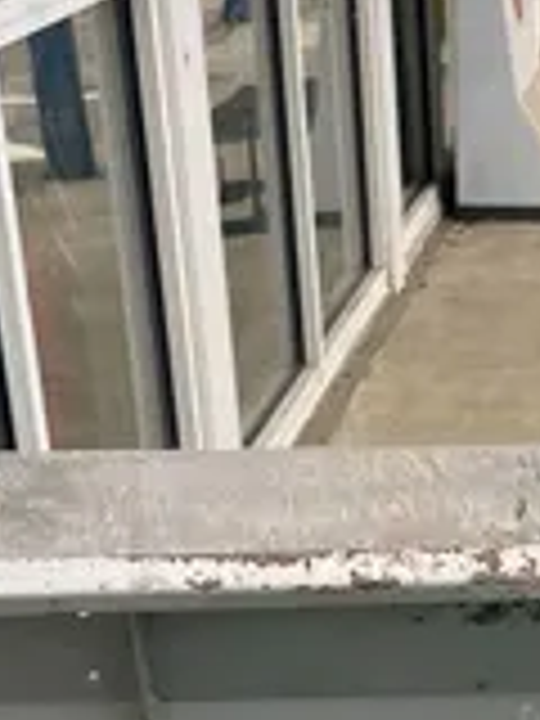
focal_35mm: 119
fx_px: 2475
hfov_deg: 12.4
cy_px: 1451
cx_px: 490
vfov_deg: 13.9
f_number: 1.6
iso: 40
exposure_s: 1/178
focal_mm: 5.1
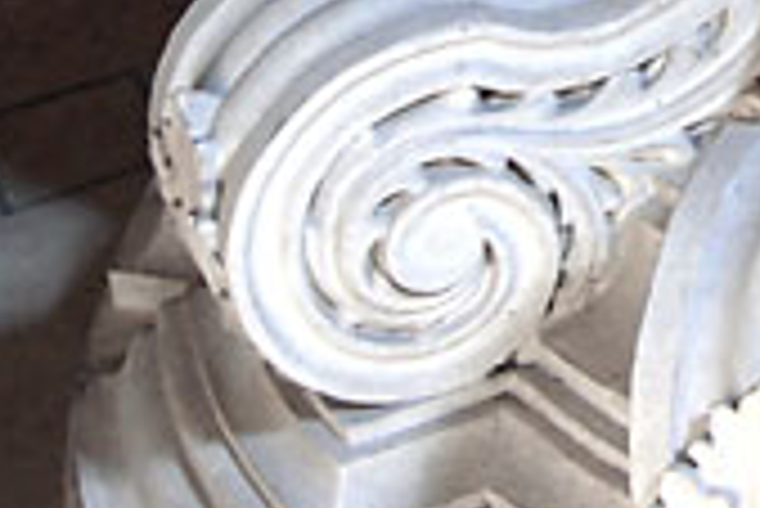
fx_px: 3719
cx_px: 940
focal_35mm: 176
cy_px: -254
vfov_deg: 7.7
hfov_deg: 11.4
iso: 400
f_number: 4
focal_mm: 32
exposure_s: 1/125
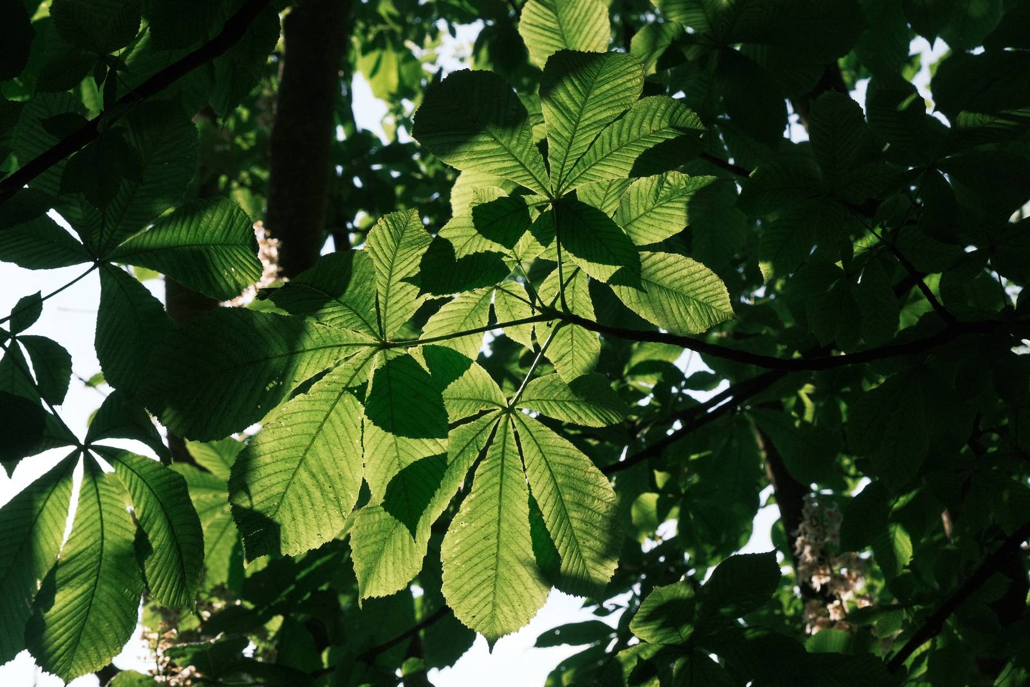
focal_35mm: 64
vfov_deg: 21.2
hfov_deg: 31.4
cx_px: 515
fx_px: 1831
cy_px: 344
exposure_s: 1/800
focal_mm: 42.9
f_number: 8
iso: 640
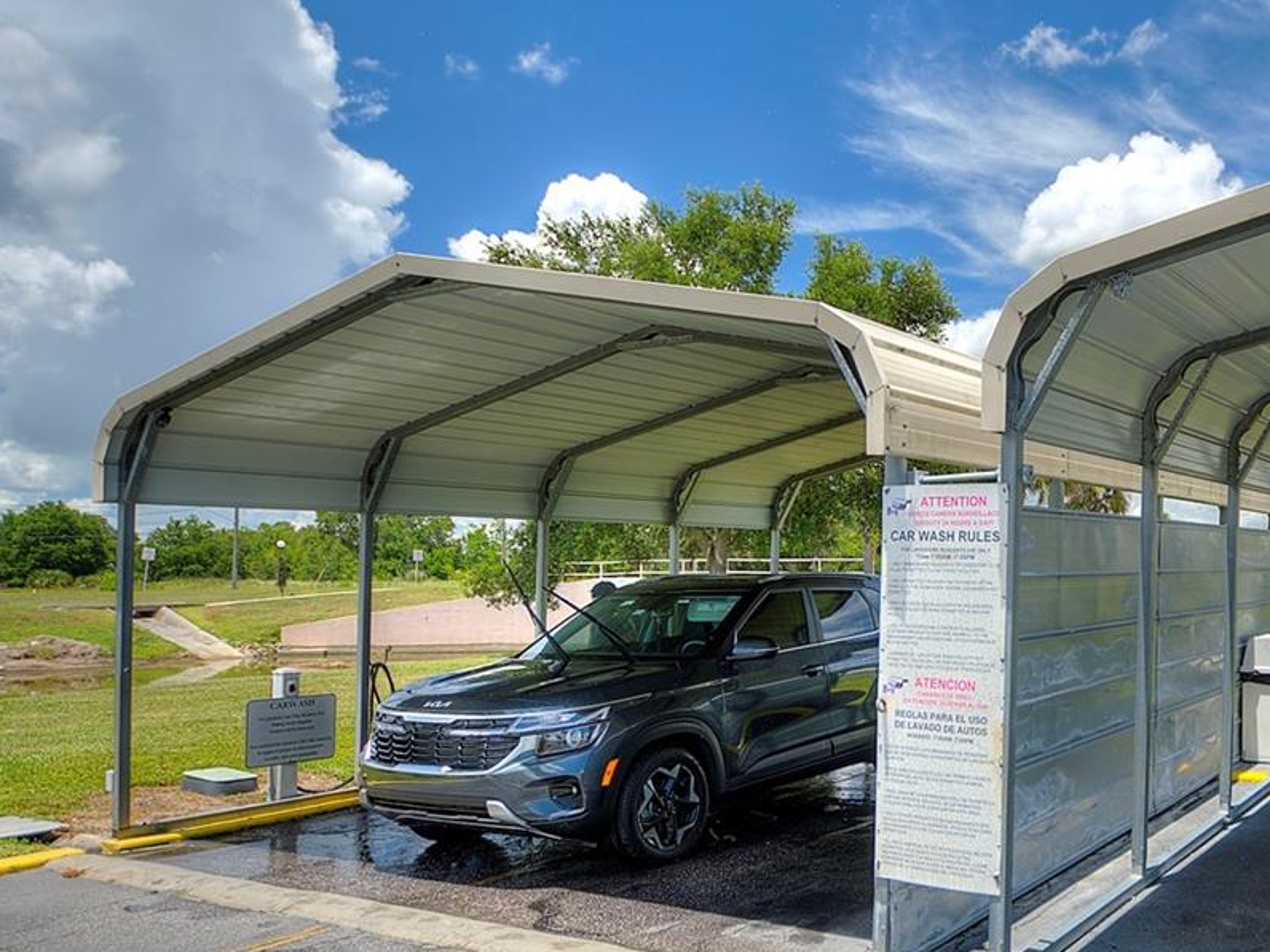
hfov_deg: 55.8
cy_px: 557
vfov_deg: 48.0
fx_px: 1064
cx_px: 1069
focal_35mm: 29
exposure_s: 1/400
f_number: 4.5
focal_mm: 10
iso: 100
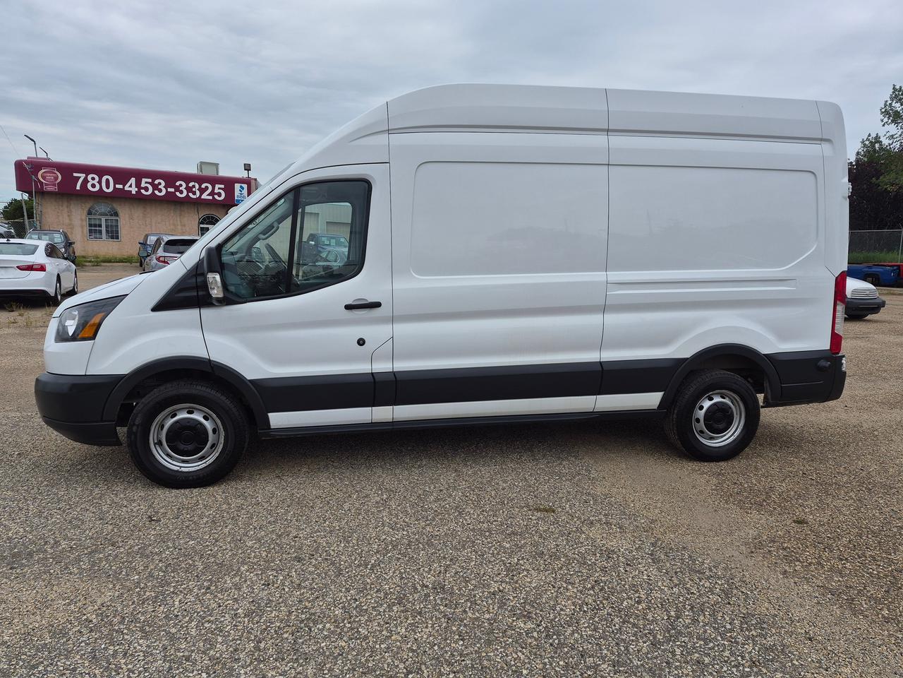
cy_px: 339
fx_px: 600
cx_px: 452
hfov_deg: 73.9
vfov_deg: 58.9
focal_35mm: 23
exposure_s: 1/5072
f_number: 1.8
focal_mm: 5.4
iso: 80
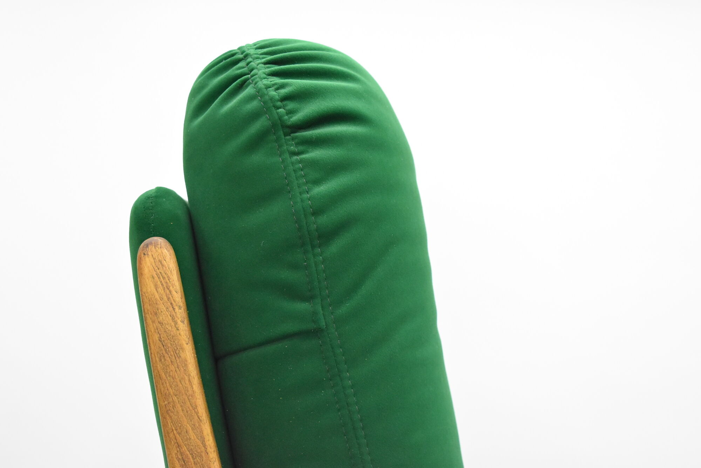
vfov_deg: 20.2
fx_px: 1315
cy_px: 234
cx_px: 350
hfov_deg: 29.8
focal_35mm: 68
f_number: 5
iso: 3200
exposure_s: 1/80
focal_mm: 45
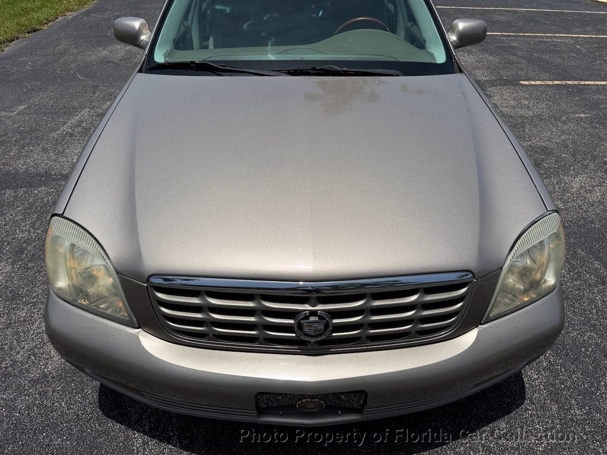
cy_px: 228
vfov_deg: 56.8
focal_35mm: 24
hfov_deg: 71.6
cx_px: 304
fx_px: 421
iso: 80
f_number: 1.78
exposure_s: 1/10309
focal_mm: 6.76
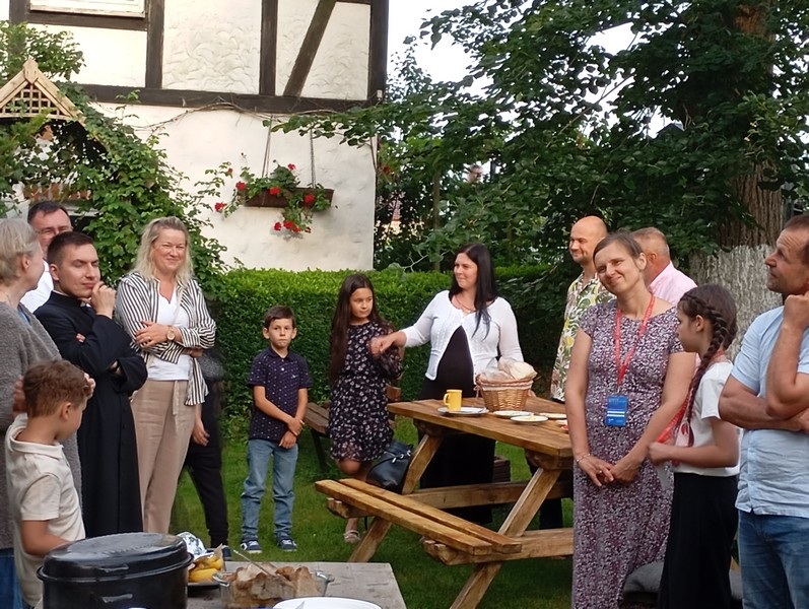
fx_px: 1662
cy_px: 304
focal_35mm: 71
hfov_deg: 27.4
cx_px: 404
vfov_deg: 20.8
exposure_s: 1/100
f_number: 1.8
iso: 139
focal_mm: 4.27
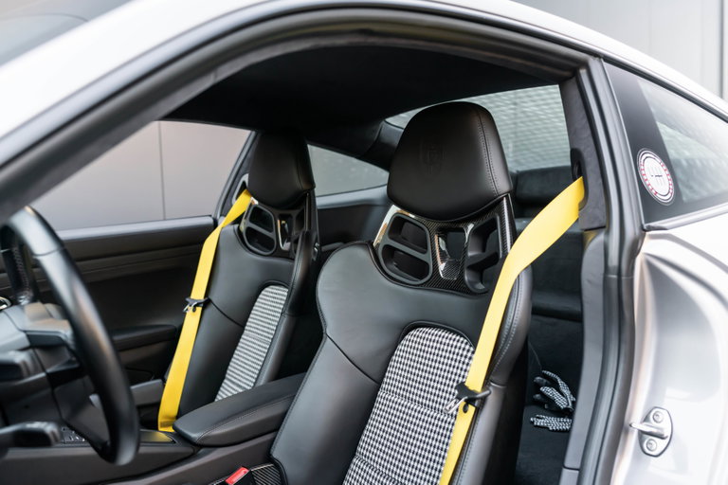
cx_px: 364
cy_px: 242
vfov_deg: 37.9
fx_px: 708
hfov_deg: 54.4
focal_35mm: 35
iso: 1000
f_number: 3.2
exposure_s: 1/125
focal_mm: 35
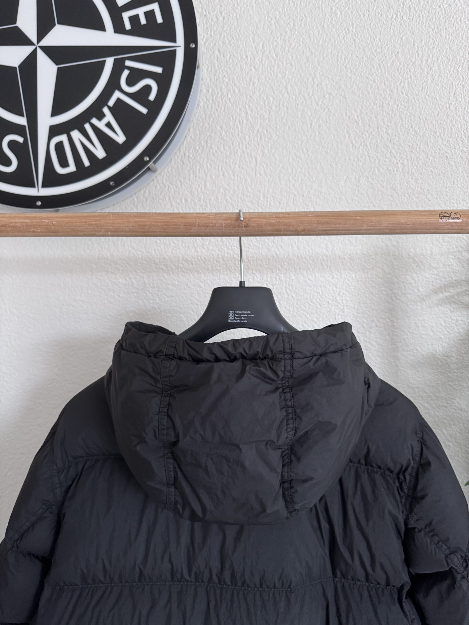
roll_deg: +0.4
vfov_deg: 71.6
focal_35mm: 24
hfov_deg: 56.8
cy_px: 312
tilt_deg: -2.9
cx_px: 234
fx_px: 434
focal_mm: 6.76
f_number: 1.78
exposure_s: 1/60
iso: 400
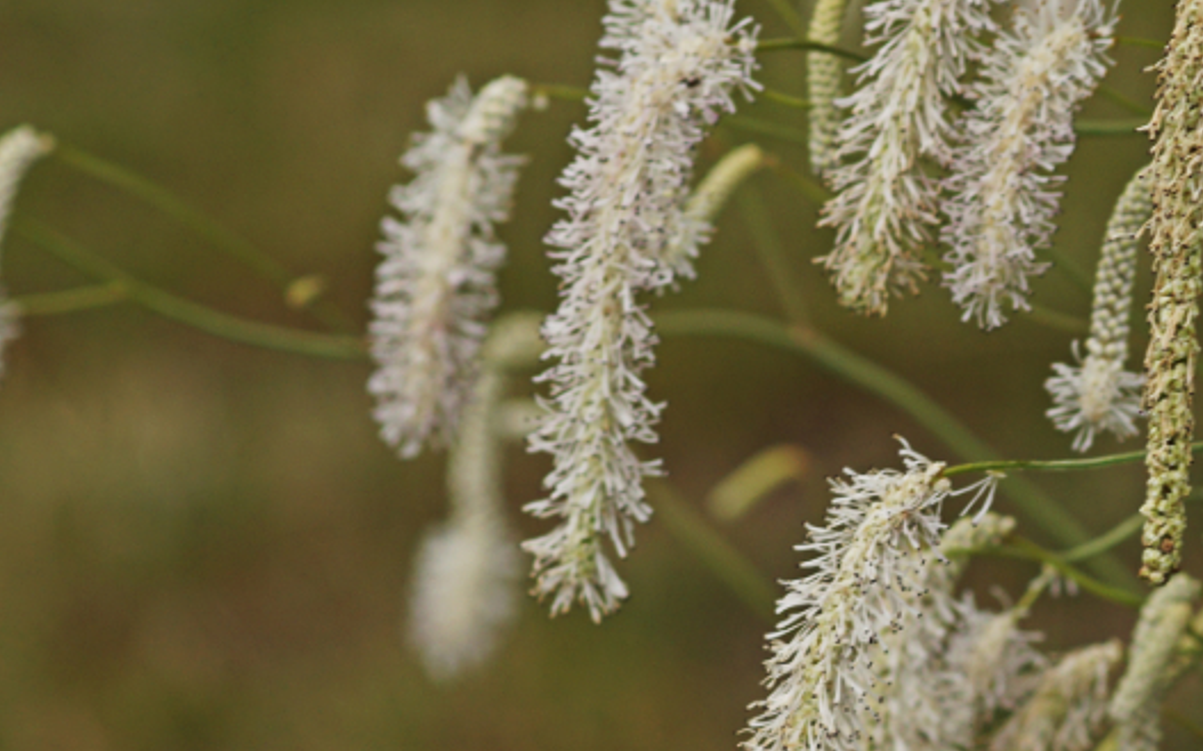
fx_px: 11406
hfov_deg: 6.0
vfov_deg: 3.8
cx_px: 1322
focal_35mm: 348
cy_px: 361
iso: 200
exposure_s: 1/160
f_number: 5
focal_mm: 100
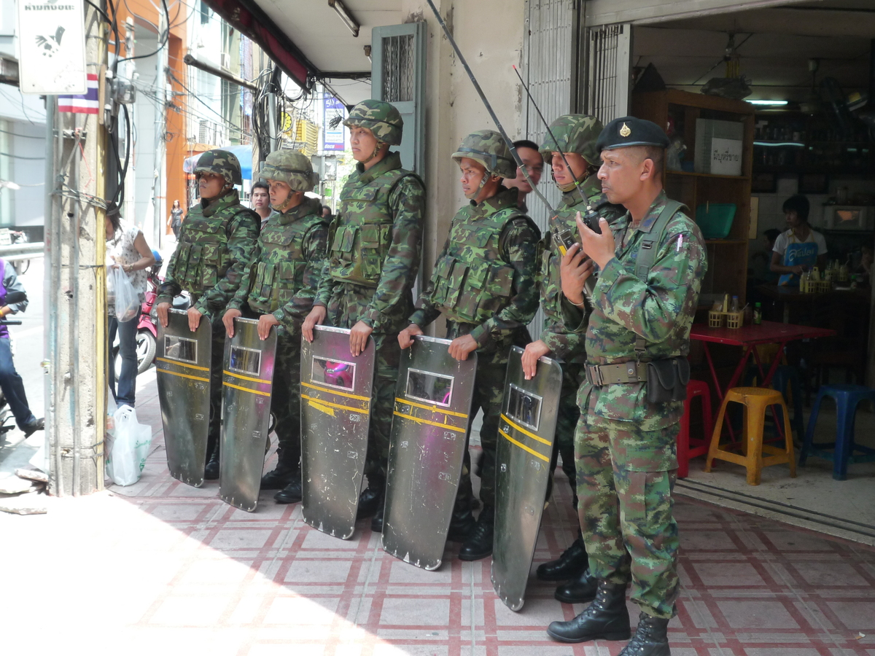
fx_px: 1062
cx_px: 438
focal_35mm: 42
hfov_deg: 44.8
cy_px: 328
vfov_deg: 34.3
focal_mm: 7.3
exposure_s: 1/100
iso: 160
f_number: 4.1
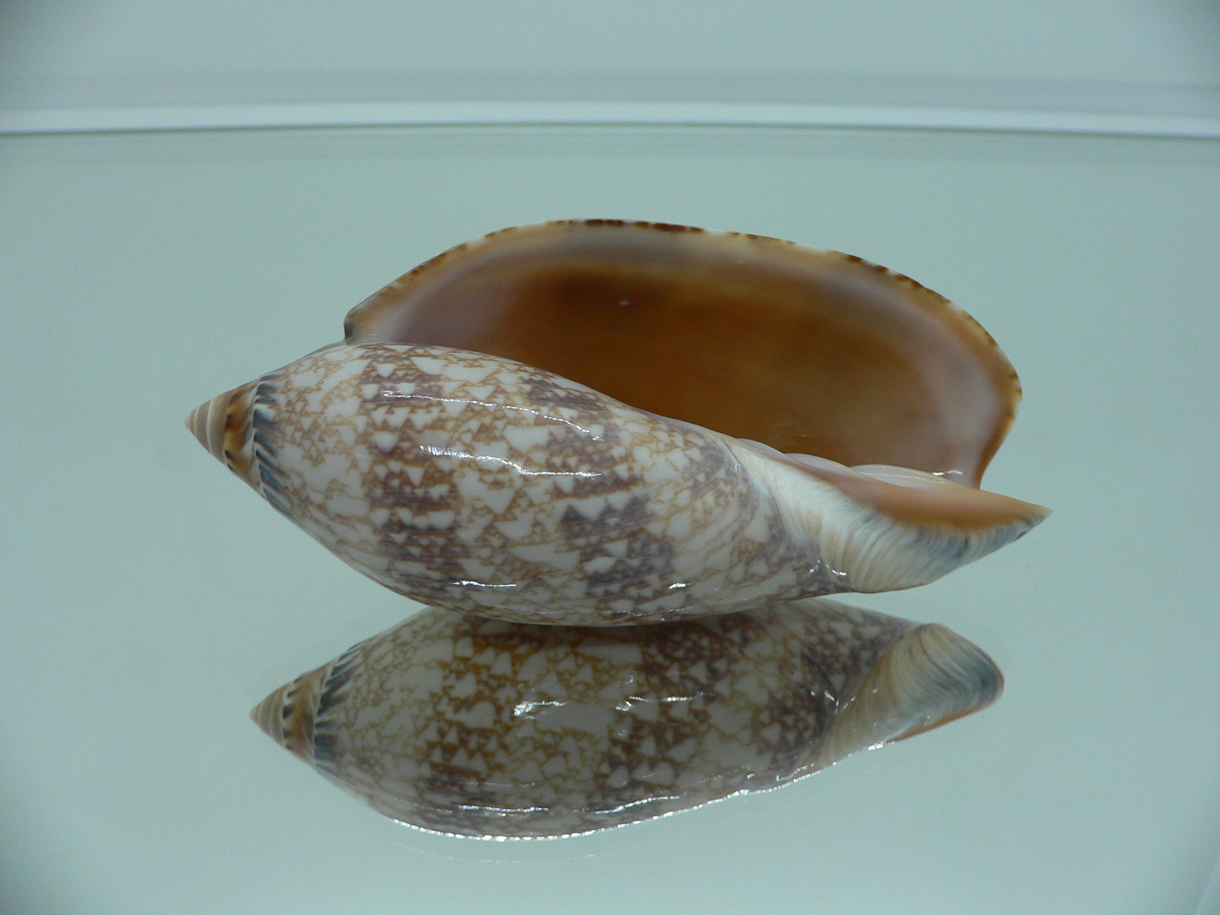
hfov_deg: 52.6
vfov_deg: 40.7
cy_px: 458
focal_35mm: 35
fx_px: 1234
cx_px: 610
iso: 80
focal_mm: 4.6
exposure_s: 1/60
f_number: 2.8
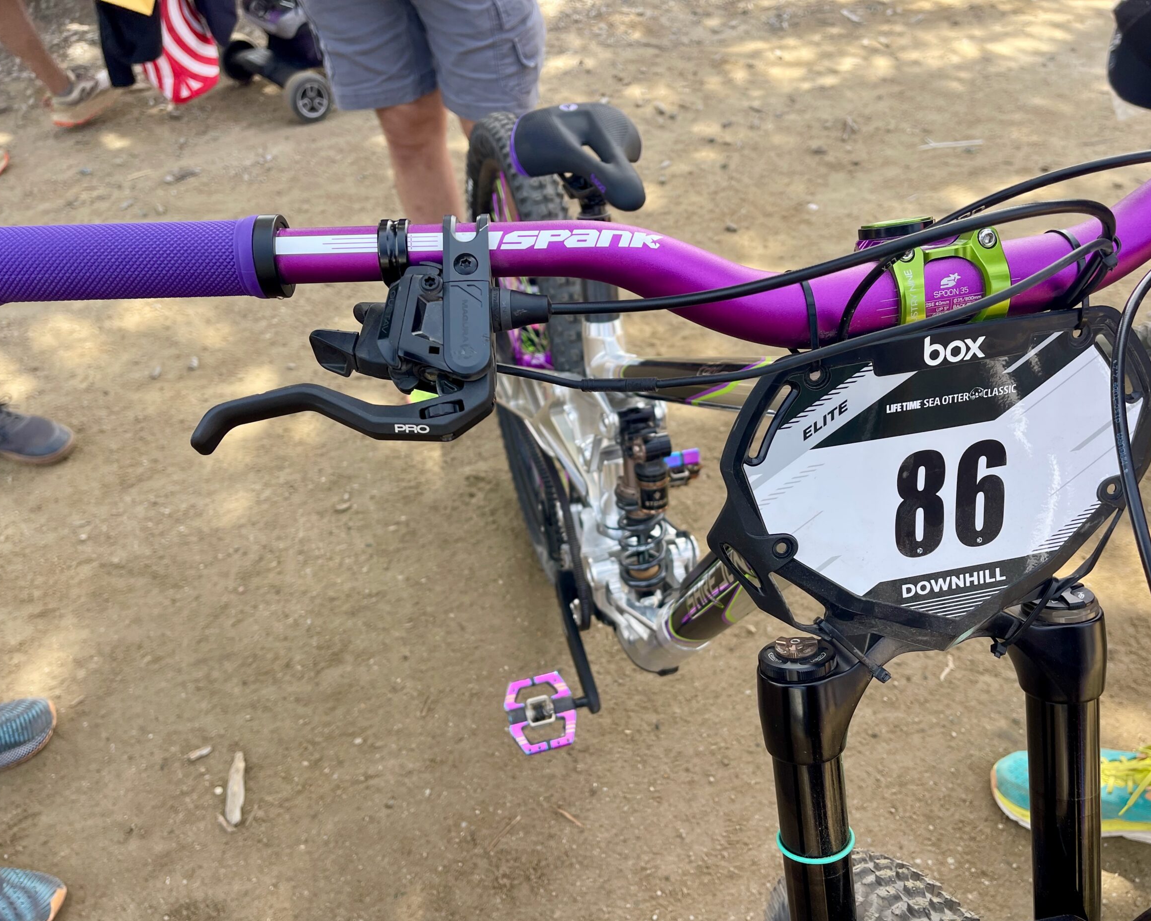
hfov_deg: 64.0
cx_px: 600
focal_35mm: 27
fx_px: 920
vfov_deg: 53.2
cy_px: 477
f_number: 1.6
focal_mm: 5.1
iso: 32
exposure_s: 1/468
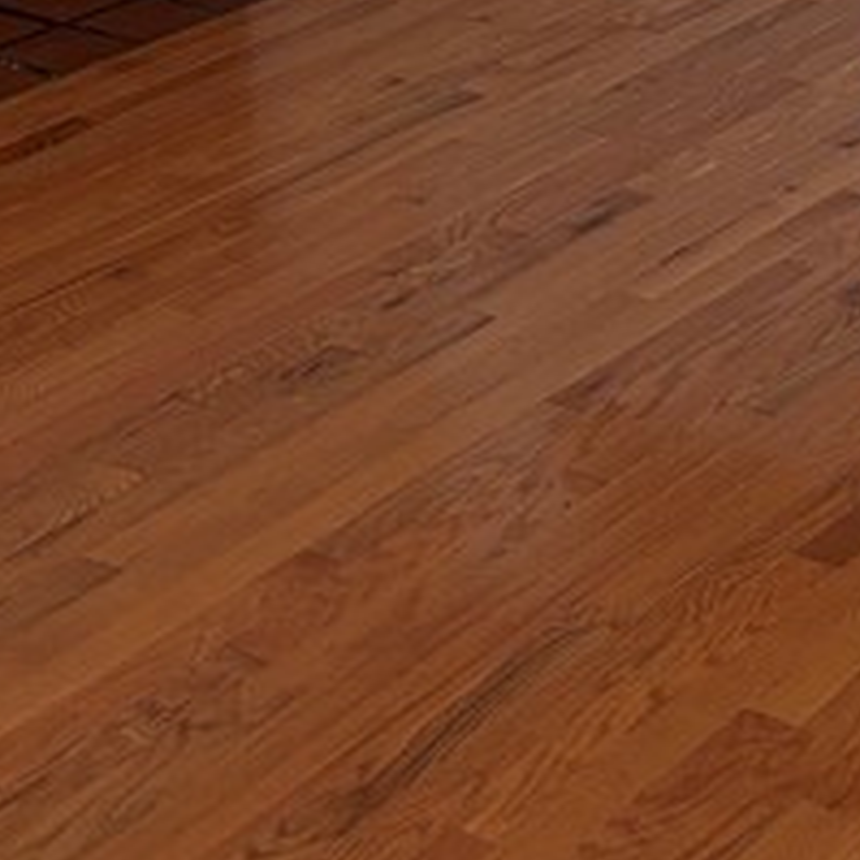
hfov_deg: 14.6
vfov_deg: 13.1
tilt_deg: -5.3
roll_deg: -2.1
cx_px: 847
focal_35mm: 118
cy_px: -756
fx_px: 3317
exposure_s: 1/60
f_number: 1.6
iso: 125
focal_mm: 5.96
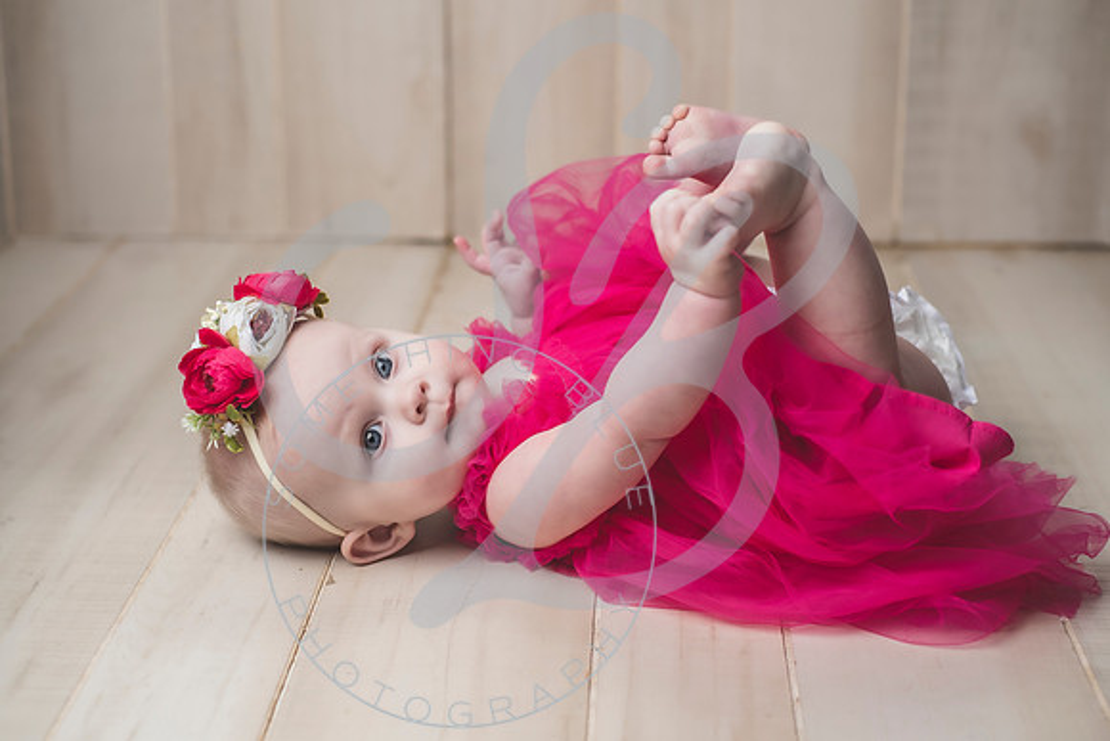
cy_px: 368
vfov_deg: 25.6
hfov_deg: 37.7
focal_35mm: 53
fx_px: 1628
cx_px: 556
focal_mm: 50
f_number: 2.8
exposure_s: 1/200
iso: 200
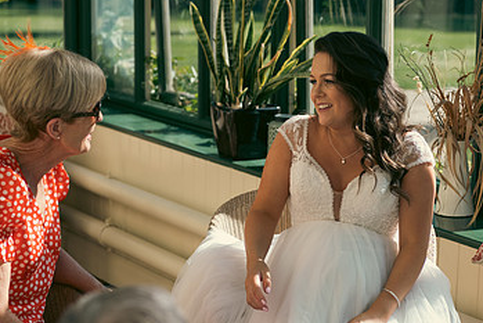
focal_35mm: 103
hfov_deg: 19.8
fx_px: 1382
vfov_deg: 13.3
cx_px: 291
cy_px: 148
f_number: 3.5
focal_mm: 62
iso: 160
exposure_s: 1/800
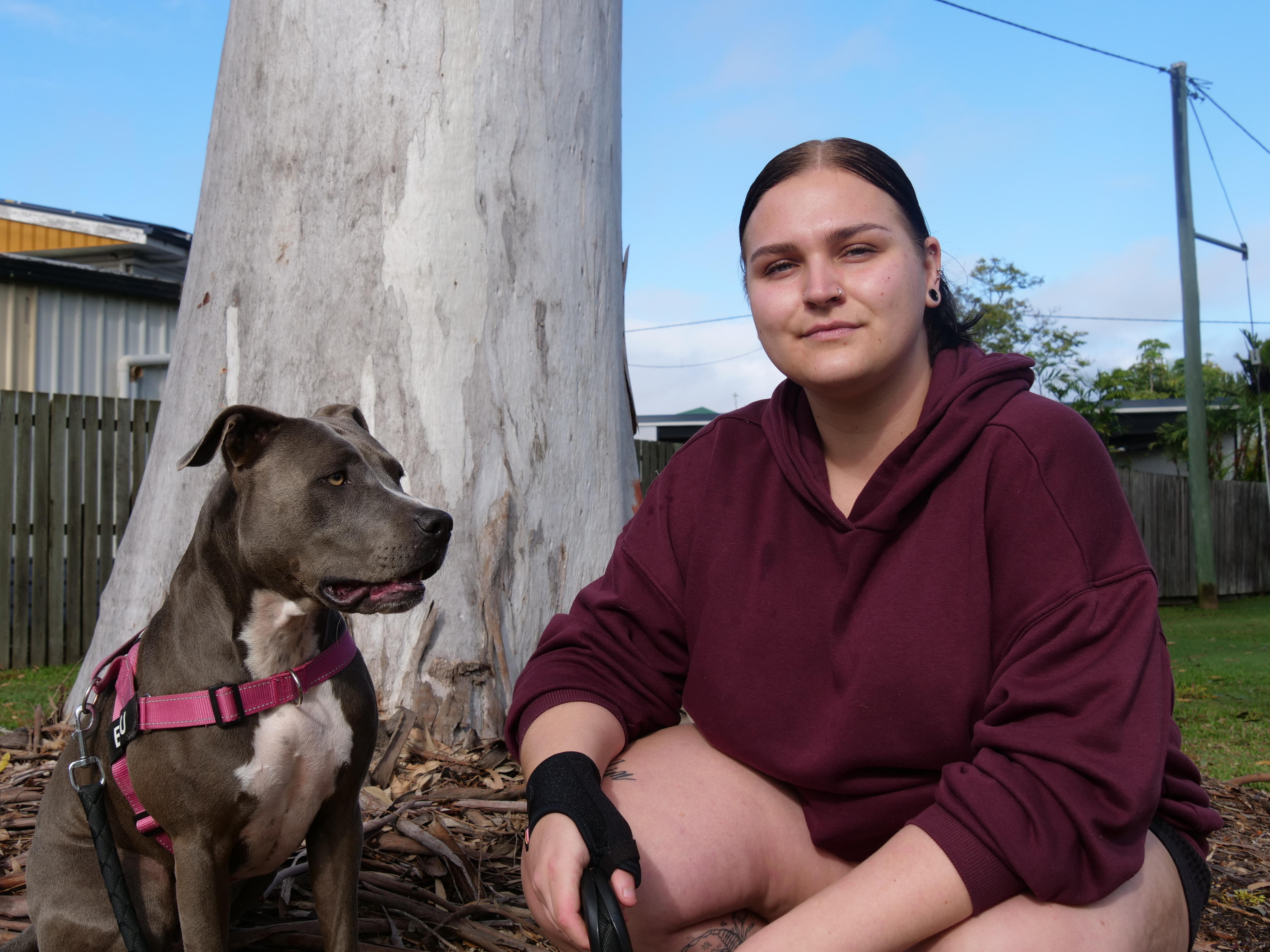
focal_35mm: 52
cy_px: 476
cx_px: 635
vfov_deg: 28.0
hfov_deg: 36.8
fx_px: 1908
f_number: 8
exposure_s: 1/400
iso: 200
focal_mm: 26
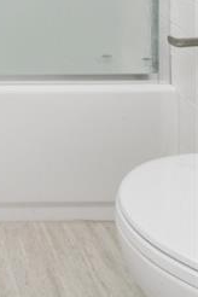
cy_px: -138
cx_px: -110
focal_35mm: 53
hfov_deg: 21.0
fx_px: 437
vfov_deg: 27.4
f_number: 9
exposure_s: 1/20
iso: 400
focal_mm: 17
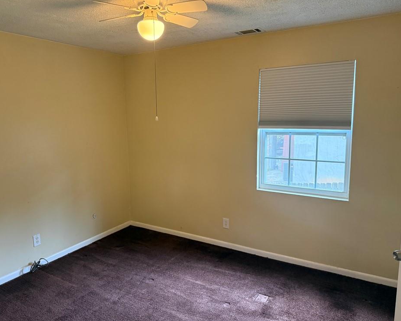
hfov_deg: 65.9
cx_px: 180
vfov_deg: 54.9
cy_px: 156
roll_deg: +0.4
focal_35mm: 26
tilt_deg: -8.2
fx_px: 309
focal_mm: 6.76
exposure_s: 1/60
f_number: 1.78
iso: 500
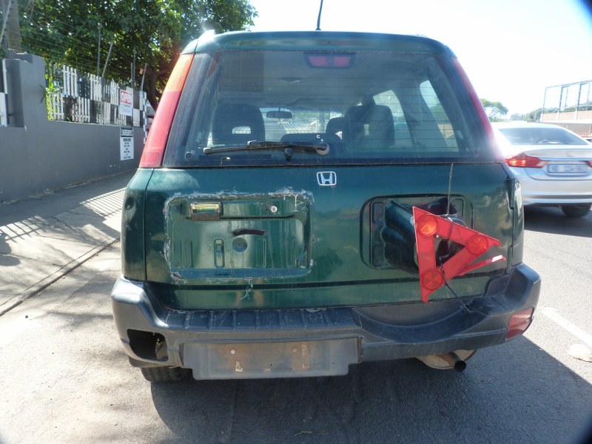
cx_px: 296
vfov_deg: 54.9
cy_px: 222
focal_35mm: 25
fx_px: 428
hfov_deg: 69.4
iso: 125
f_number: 4
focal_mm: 4.5
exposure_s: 1/125
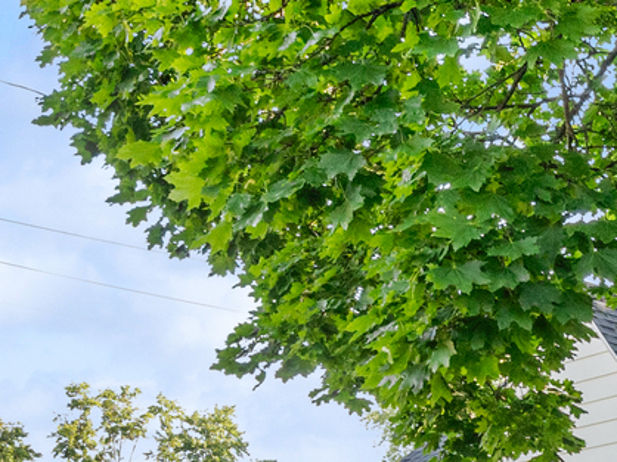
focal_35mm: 99
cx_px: 1104
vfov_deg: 13.5
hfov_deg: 16.6
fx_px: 1764
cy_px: 821
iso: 250
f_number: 8
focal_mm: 14
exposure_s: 1/100
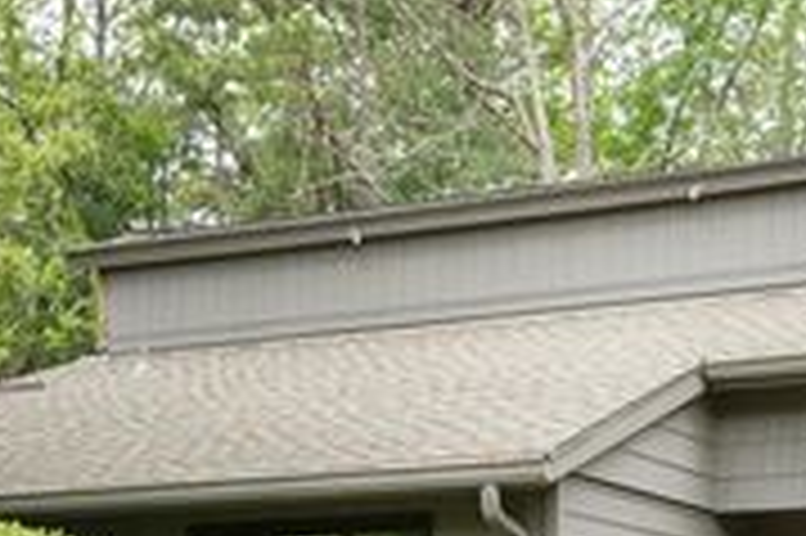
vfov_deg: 19.6
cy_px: 448
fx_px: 1530
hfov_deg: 29.4
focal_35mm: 68
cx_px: 522
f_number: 7.1
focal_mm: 24.5
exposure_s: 1/160
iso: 250
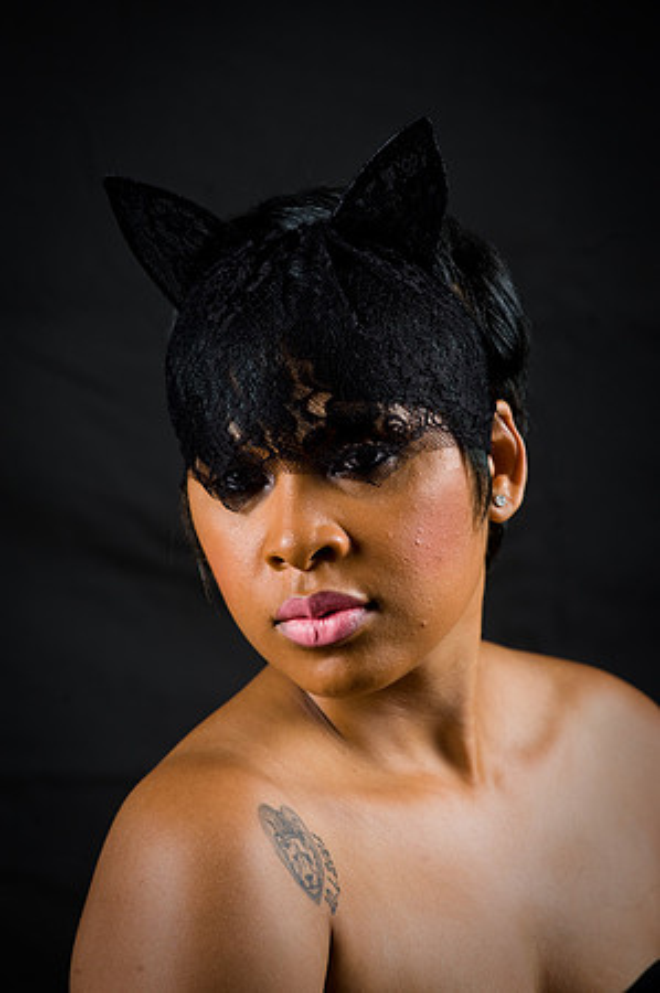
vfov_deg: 10.3
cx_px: 330
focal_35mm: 200
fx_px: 5512
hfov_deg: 6.9
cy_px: 496
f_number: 5.6
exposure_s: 1/125
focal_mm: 200
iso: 200
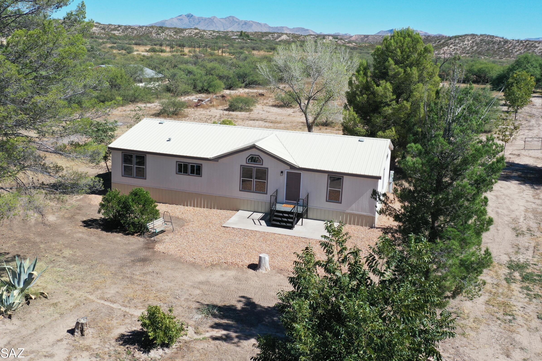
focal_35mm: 35
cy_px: 148
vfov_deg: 37.7
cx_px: 271
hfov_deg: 54.4
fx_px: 527
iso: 100
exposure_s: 1/640
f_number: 5
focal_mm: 10.26
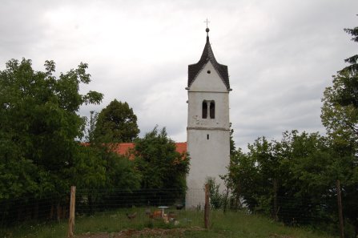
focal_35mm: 34
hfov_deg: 55.2
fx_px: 343
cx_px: 179
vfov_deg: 38.3
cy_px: 119
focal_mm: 23
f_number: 8
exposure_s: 1/250
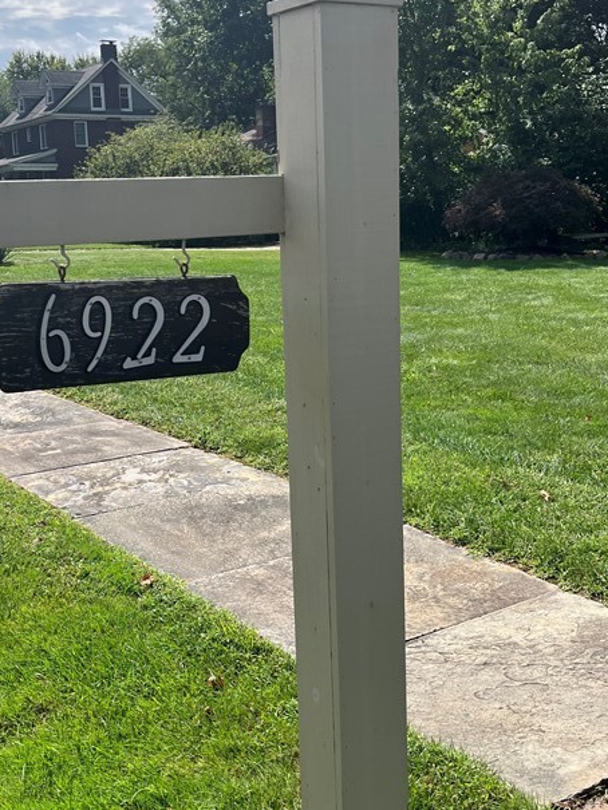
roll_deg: +2.6
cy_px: 384
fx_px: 1030
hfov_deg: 32.9
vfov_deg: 42.9
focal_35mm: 44
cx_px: 269
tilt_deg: -11.3
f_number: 1.6
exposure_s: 1/2825
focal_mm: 5.1
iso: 50
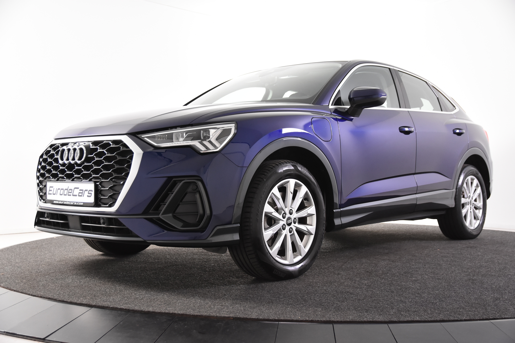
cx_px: 258
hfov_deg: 46.4
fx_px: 601
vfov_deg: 31.9
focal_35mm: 42
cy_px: 172
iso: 1600
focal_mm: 28
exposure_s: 1/60
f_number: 4
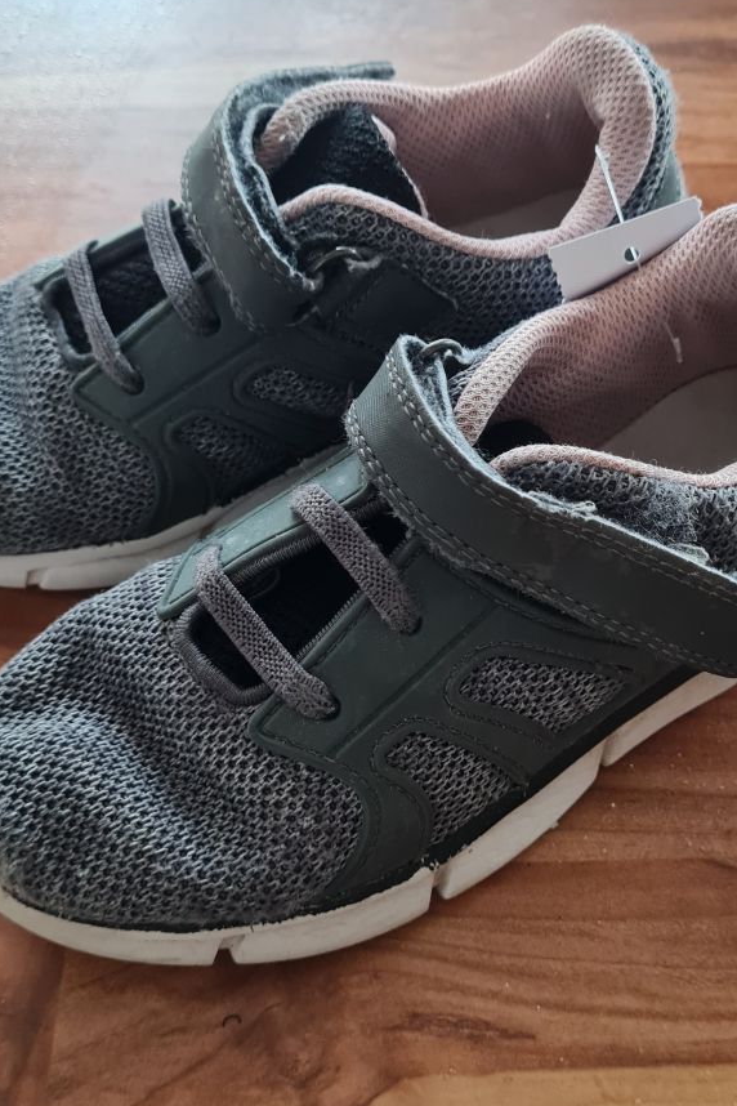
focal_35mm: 42
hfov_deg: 31.8
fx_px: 1290
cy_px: 552
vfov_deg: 46.4
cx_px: 434
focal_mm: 5.4
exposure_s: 1/50
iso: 200
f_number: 1.8
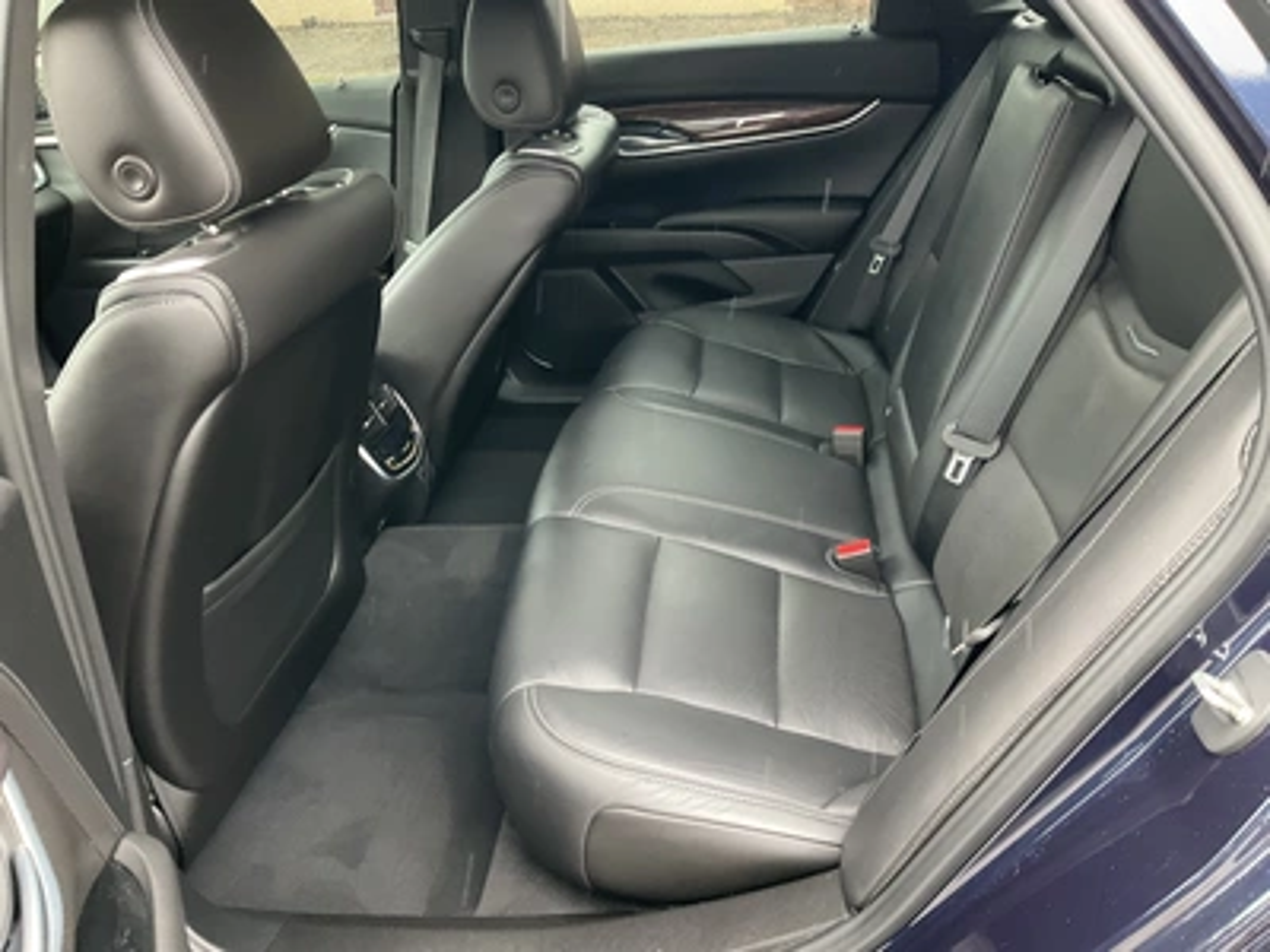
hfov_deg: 61.7
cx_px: 635
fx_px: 1064
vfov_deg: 48.2
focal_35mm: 29
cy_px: 476
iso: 125
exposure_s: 1/60
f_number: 1.8
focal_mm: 3
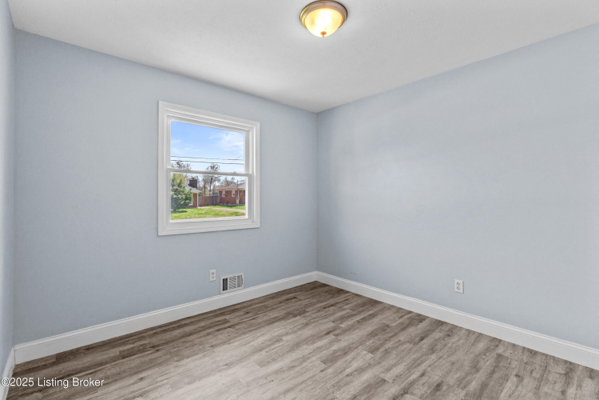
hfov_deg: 95.0
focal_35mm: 16
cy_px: 200
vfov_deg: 72.1
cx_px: 300
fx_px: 275
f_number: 9
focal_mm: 11
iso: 400
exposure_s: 1/6
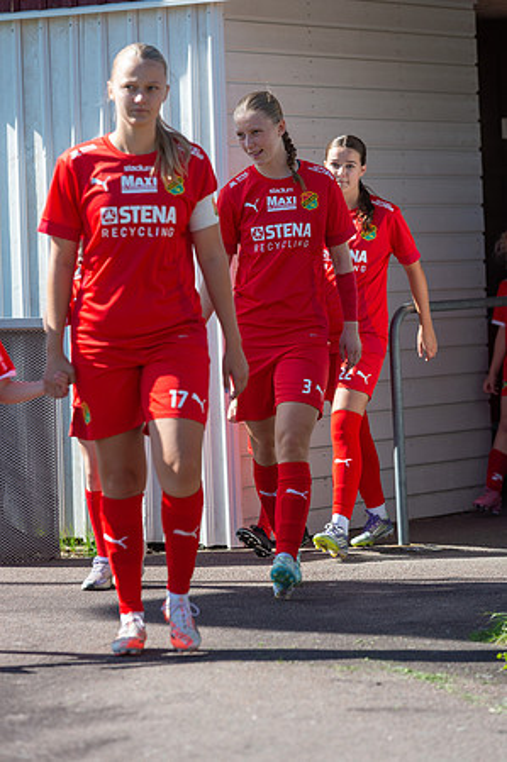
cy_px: 381
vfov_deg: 12.9
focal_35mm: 160
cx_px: 254
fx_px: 3388
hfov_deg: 8.6
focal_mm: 160
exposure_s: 1/1250
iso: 400
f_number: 5
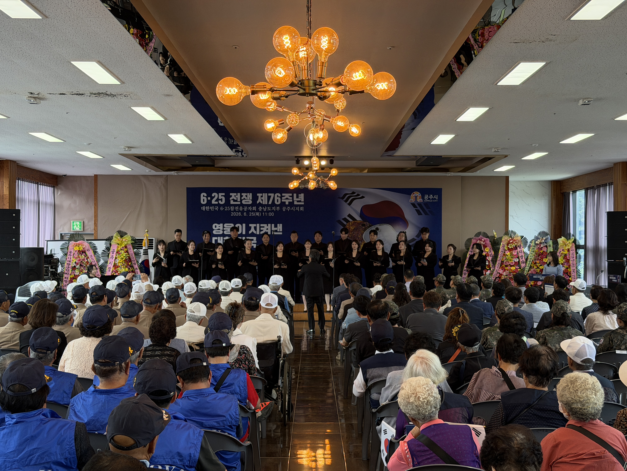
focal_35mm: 48
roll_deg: -0.2
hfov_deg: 39.7
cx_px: 314
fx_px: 869
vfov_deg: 30.3
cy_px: 236
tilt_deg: -0.8
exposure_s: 1/170
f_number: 1.78
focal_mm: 6.76
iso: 160
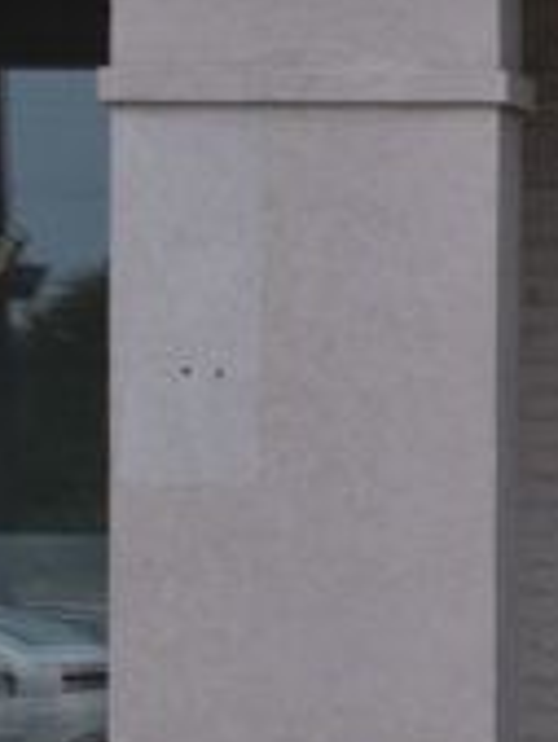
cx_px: 1643
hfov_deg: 5.2
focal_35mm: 271
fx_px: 5815
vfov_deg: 7.3
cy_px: 685
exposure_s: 1/250
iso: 400
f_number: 10
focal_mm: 31
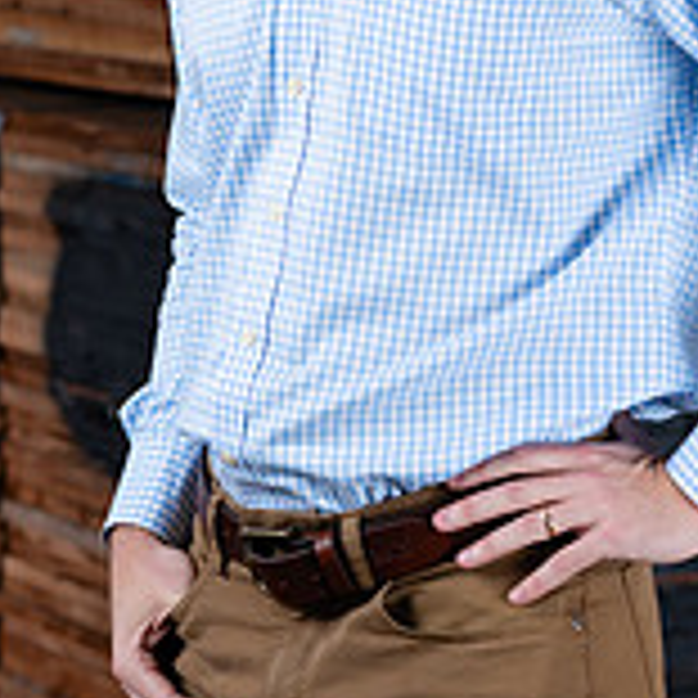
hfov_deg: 8.3
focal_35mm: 210
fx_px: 4791
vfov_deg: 8.3
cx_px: 383
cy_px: 86
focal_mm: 85
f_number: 5.6
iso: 400
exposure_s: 1/60
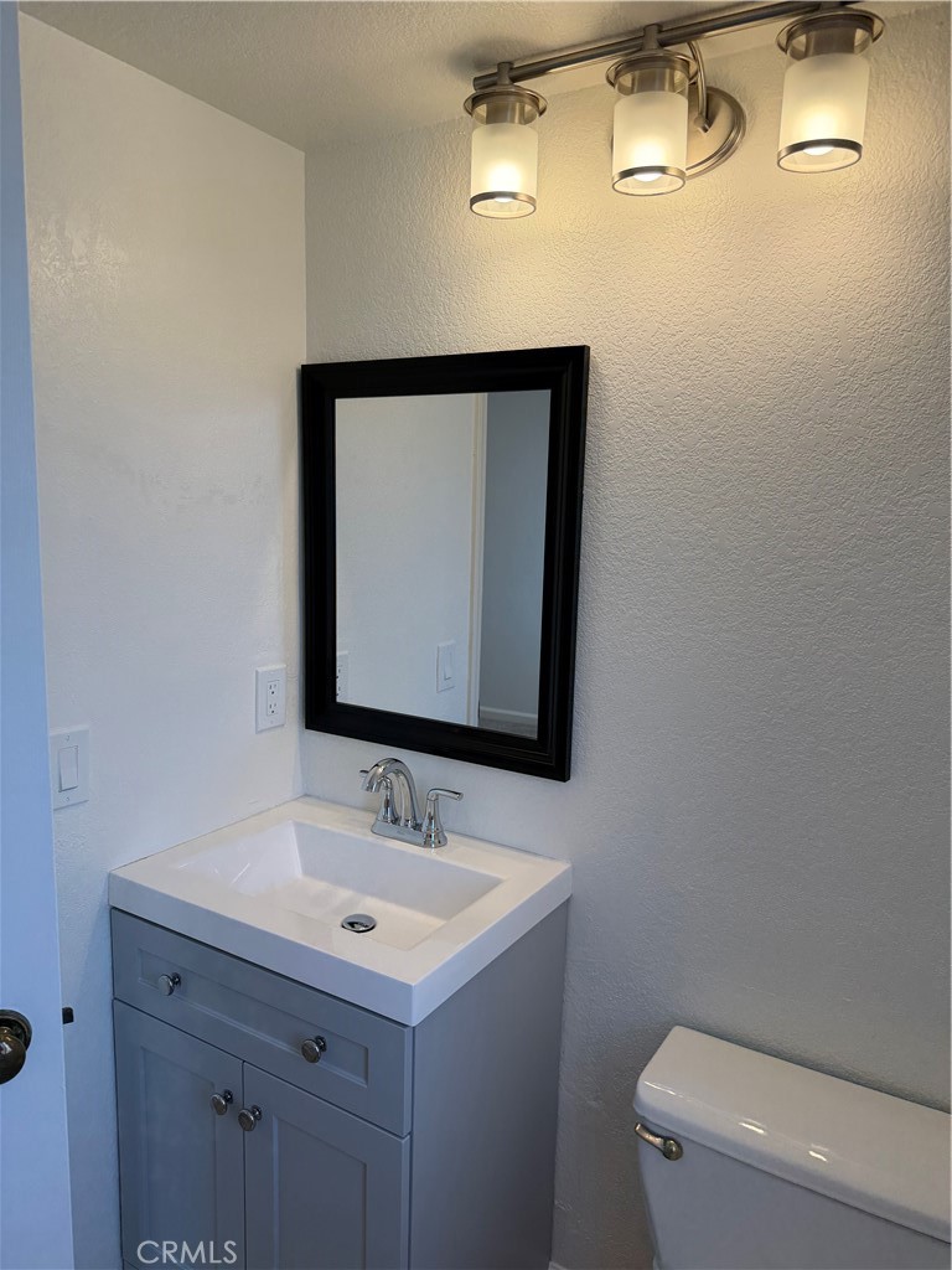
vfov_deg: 71.6
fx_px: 880
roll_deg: -2.2
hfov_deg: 56.8
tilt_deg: -8.7
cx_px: 476
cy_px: 635
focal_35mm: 24
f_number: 1.78
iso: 100
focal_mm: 6.76
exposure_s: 1/575
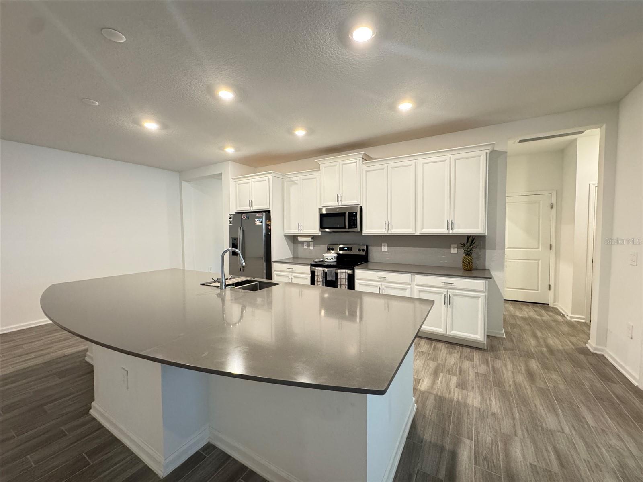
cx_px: 322
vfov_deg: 85.7
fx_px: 260
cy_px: 241
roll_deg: +0.0
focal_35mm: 14
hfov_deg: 102.1
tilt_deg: -2.6
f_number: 2.2
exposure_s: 1/60
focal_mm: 2.22
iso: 320
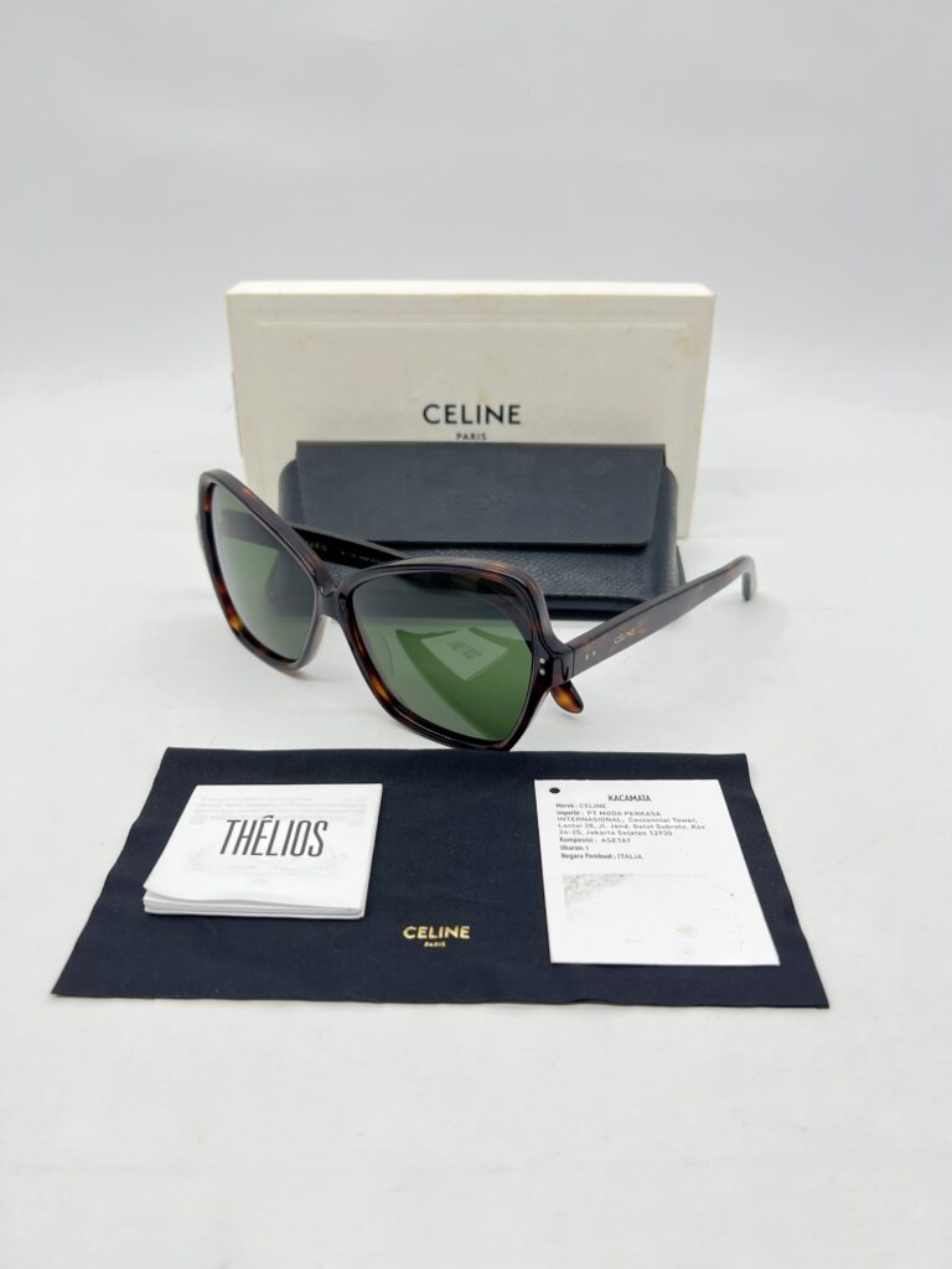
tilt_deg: -28.4
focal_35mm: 26
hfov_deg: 53.1
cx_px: 476
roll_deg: -0.7
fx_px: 953
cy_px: 634
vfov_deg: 67.3
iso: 32
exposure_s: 1/101
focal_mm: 5.7
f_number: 1.5
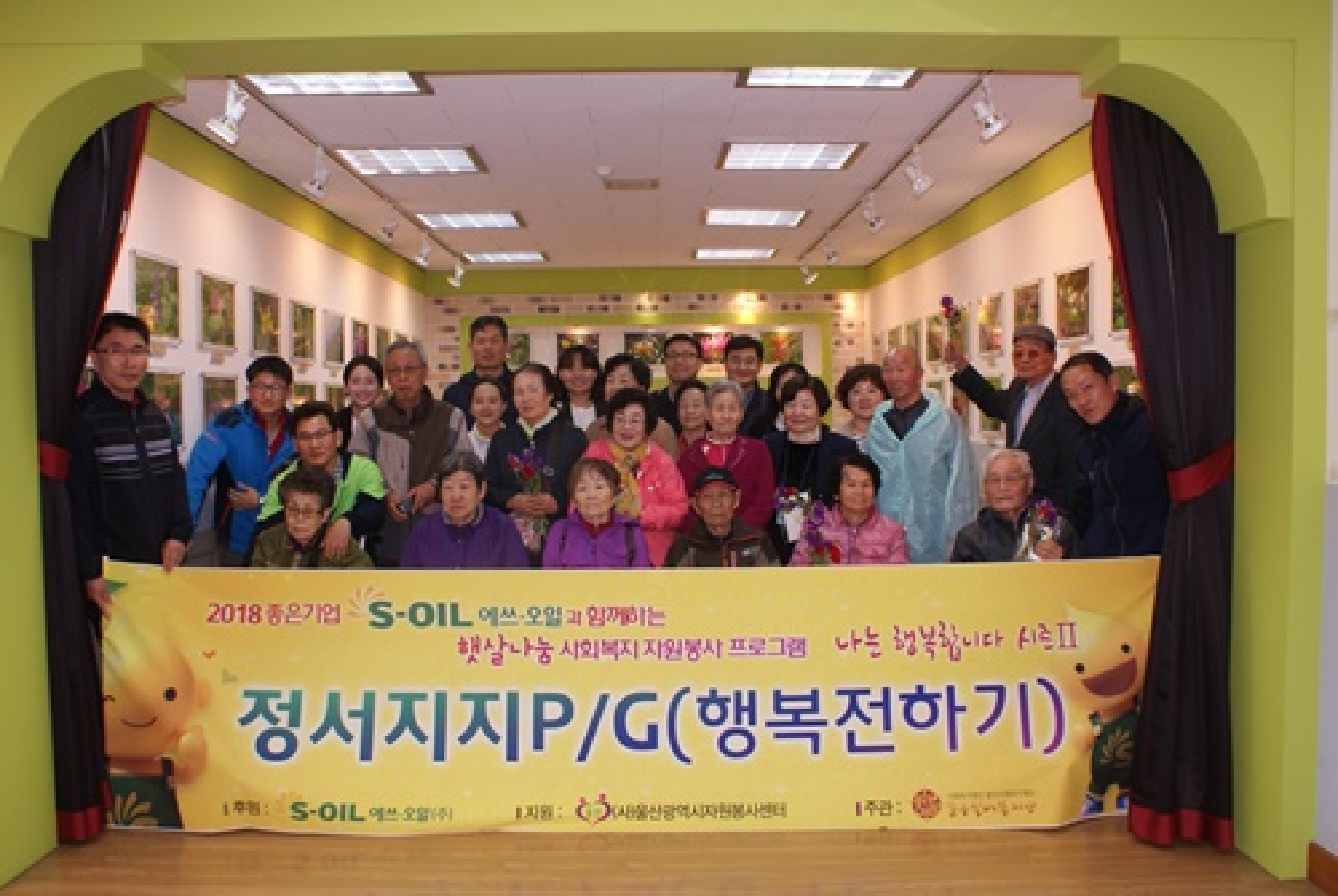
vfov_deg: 43.7
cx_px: 669
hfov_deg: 61.9
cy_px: 448
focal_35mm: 30
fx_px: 1117
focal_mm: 20
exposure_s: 1/60
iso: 400
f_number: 5.6
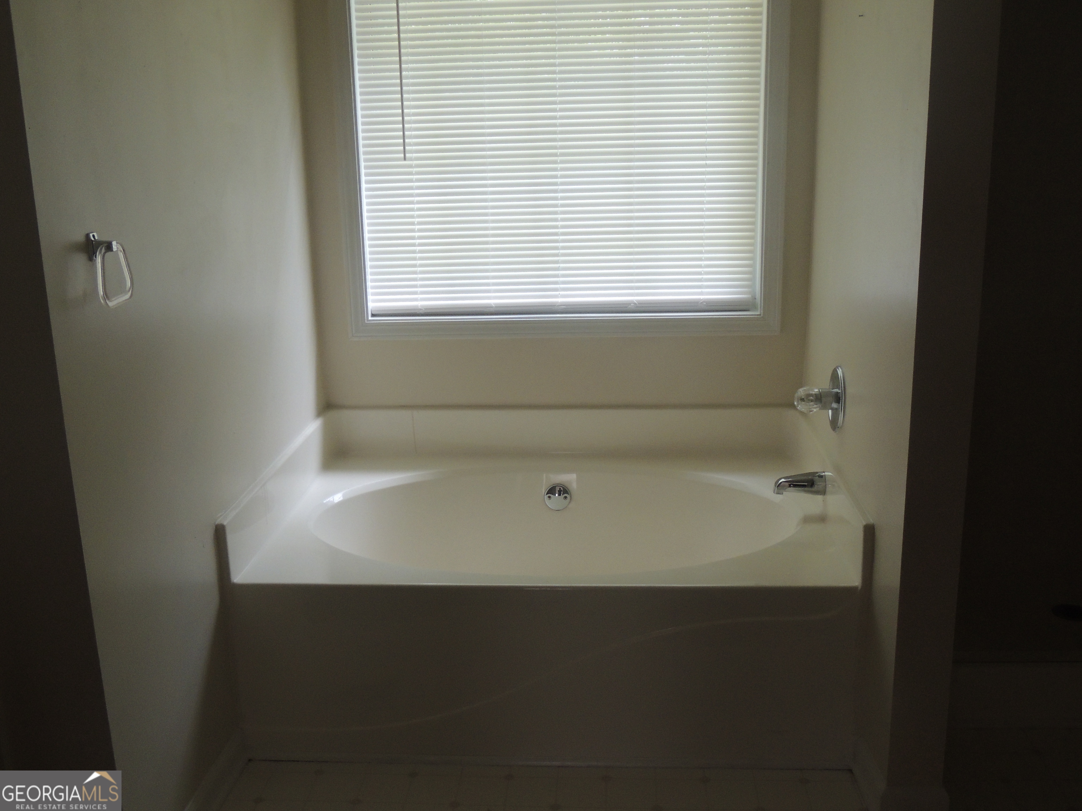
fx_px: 1094
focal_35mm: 35
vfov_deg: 40.7
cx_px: 541
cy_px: 406
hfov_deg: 52.6
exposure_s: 1/125
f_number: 3.3
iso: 400
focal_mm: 6.2
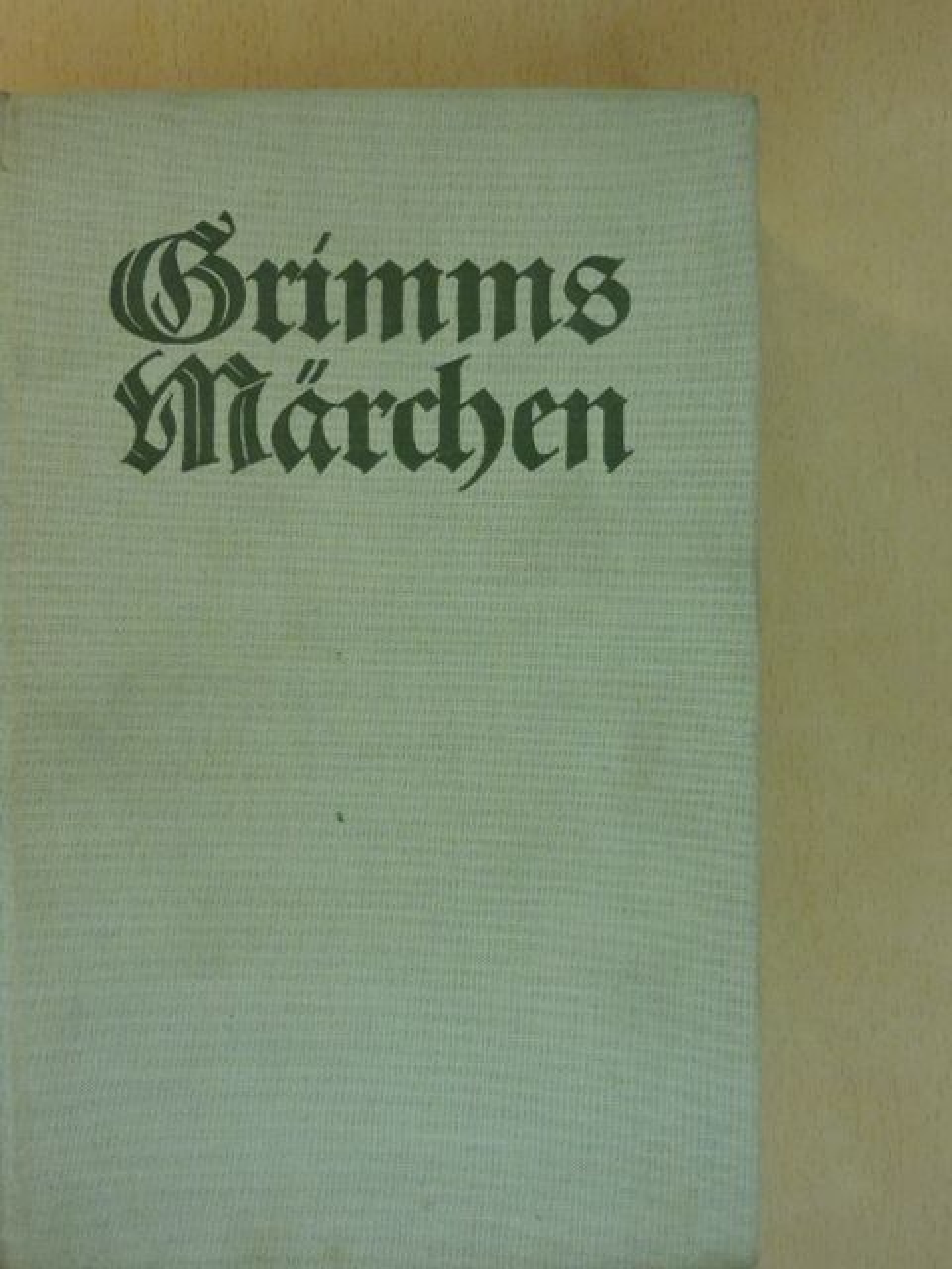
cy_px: 634
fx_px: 1833
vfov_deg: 38.2
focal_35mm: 50
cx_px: 476
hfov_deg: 29.1
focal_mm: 9
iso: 1400
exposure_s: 1/60
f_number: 4
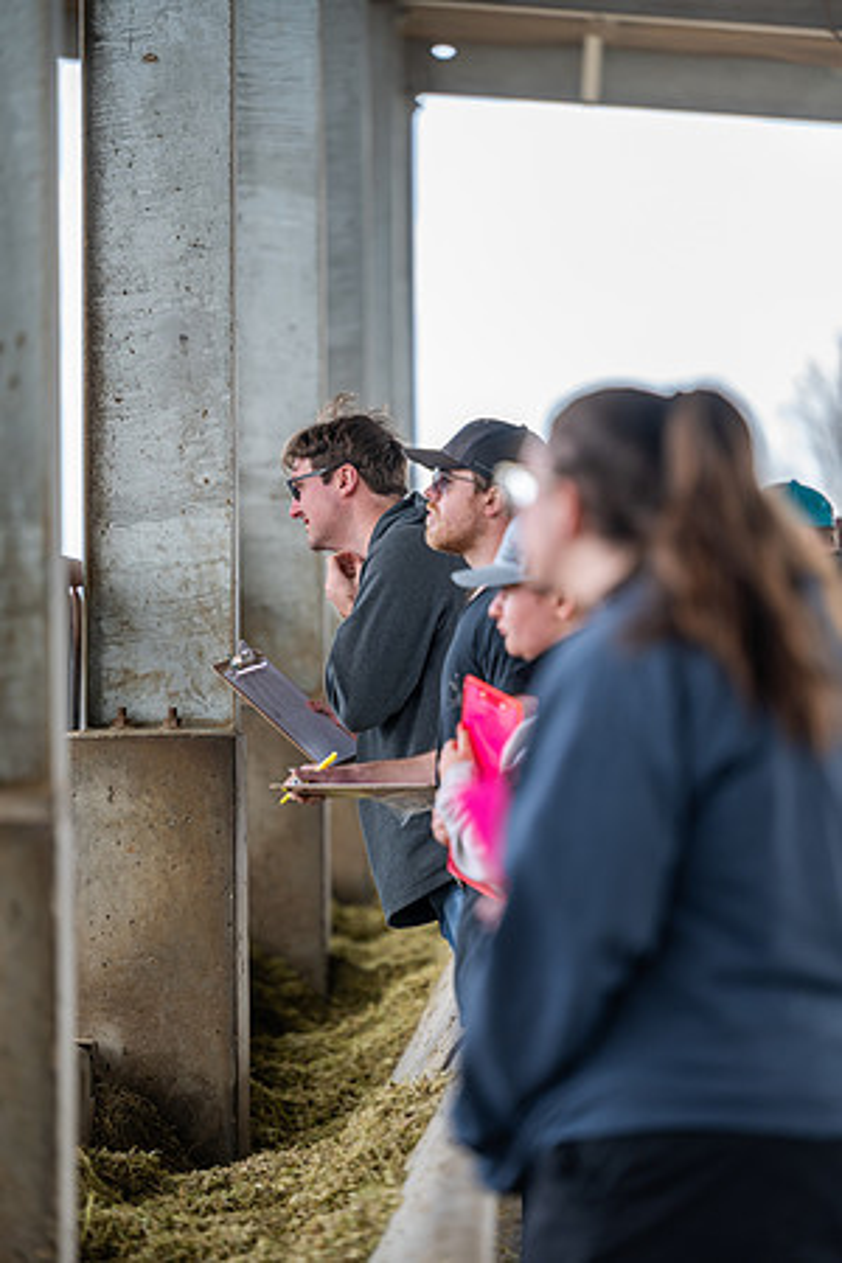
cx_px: 421
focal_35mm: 165
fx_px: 5788
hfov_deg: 8.3
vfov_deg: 12.5
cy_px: 632
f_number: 2.8
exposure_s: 1/320
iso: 125
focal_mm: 165
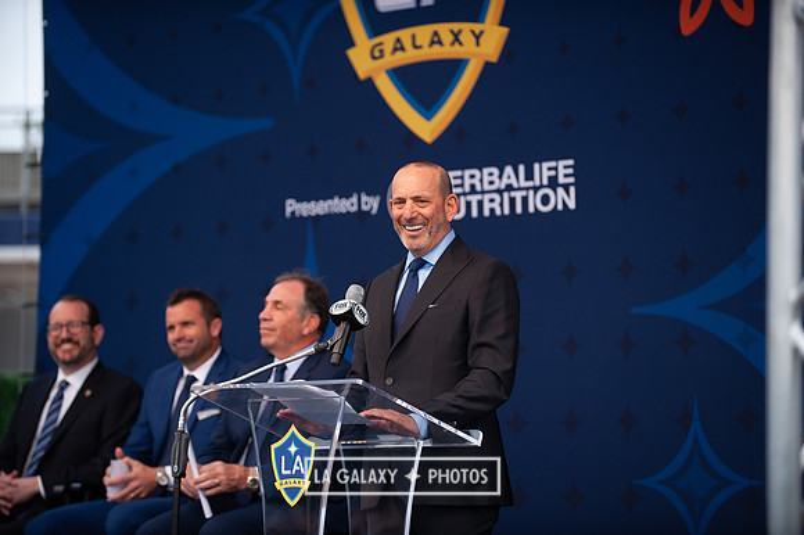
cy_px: 268
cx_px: 402
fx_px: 3125
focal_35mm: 140
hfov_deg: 14.7
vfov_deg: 9.8
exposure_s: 1/1250
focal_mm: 140
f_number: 2.8
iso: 400
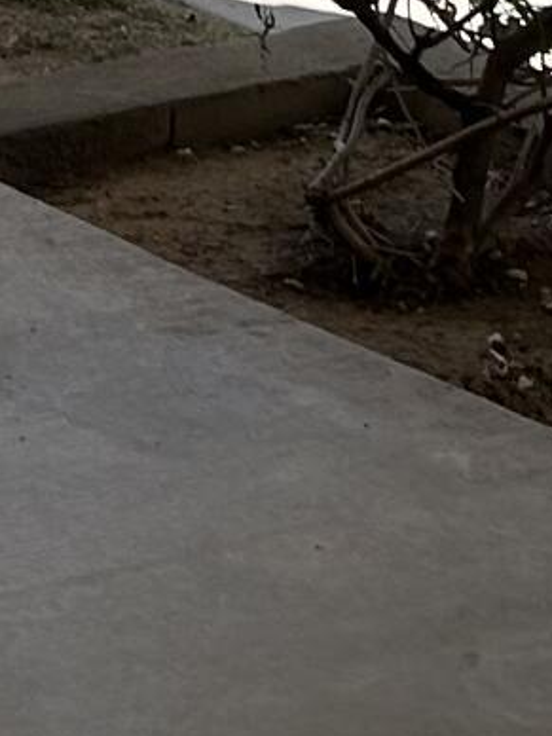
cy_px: -763
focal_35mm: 201
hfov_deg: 7.3
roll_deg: +0.0
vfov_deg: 9.2
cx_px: -114
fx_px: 4274
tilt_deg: -4.4
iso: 50
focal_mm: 5.7
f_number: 1.5
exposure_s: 1/1808
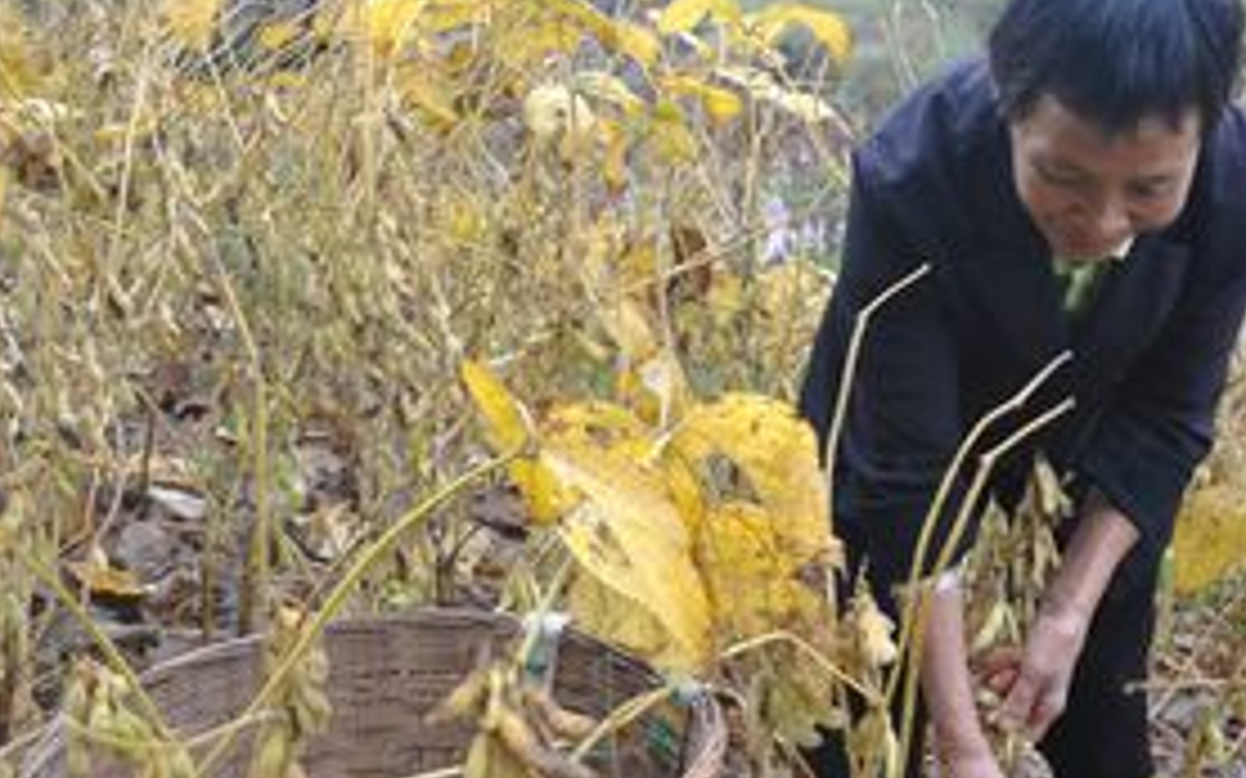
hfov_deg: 35.0
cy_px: 301
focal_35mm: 58
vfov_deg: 22.3
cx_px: 787
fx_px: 1966
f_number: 5.6
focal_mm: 21
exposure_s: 1/30
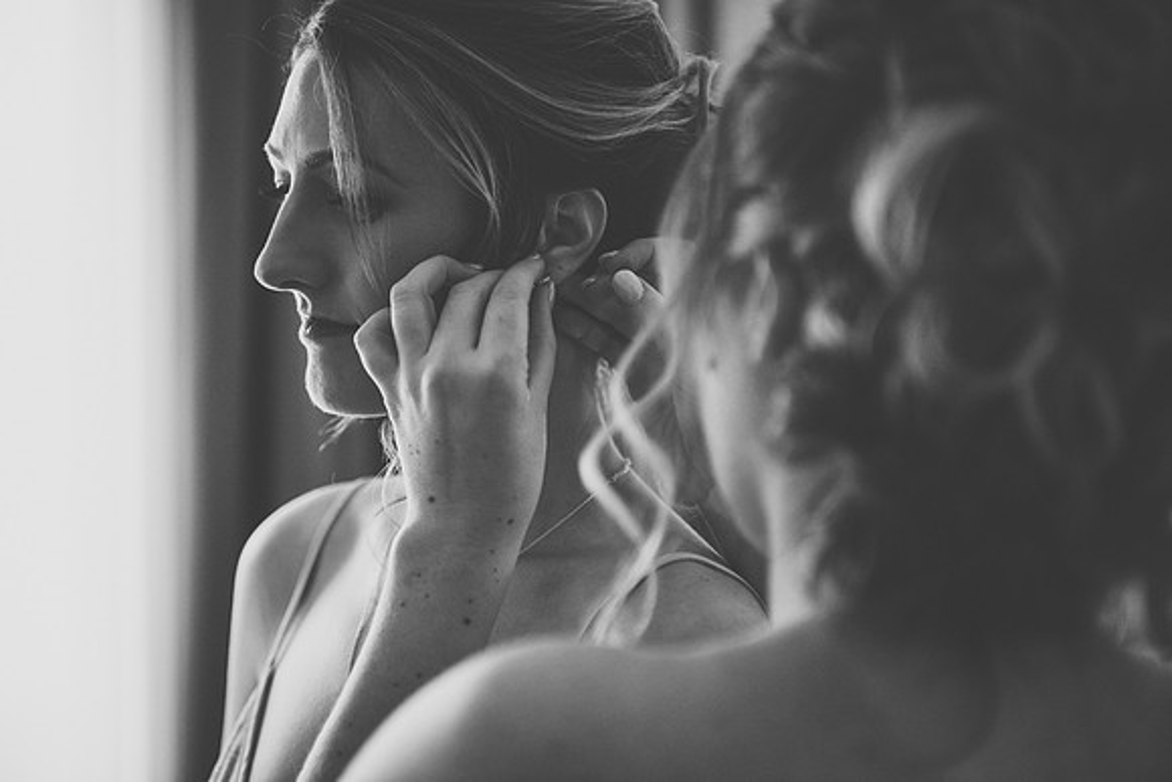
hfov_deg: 28.8
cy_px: 391
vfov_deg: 19.5
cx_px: 586
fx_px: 2279
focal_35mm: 70
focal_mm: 70
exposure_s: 1/125
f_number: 2.8
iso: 640
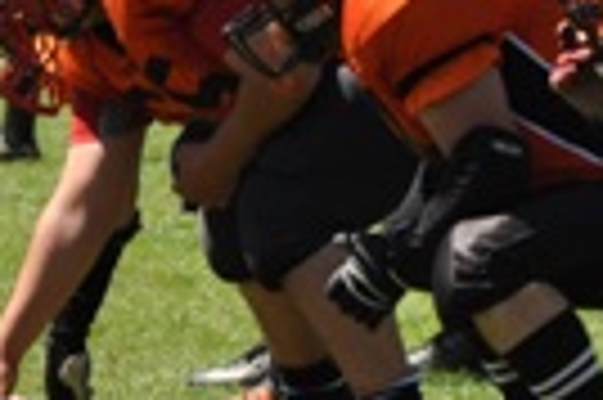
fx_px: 12554
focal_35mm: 750
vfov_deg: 1.8
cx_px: -18
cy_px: 92
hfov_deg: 2.7
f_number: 6.3
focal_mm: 105
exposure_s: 1/1600
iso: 500
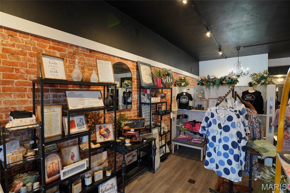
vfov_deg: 72.0
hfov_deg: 95.0
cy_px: 96
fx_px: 133
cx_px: 145
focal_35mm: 16
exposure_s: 1/160
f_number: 3.5
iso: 1600
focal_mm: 11
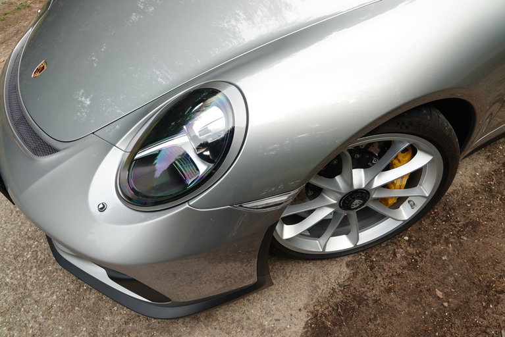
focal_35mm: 25
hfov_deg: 71.5
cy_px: 168
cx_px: 252
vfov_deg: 51.3
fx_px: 351
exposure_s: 1/80
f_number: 4
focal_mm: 9.14
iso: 100
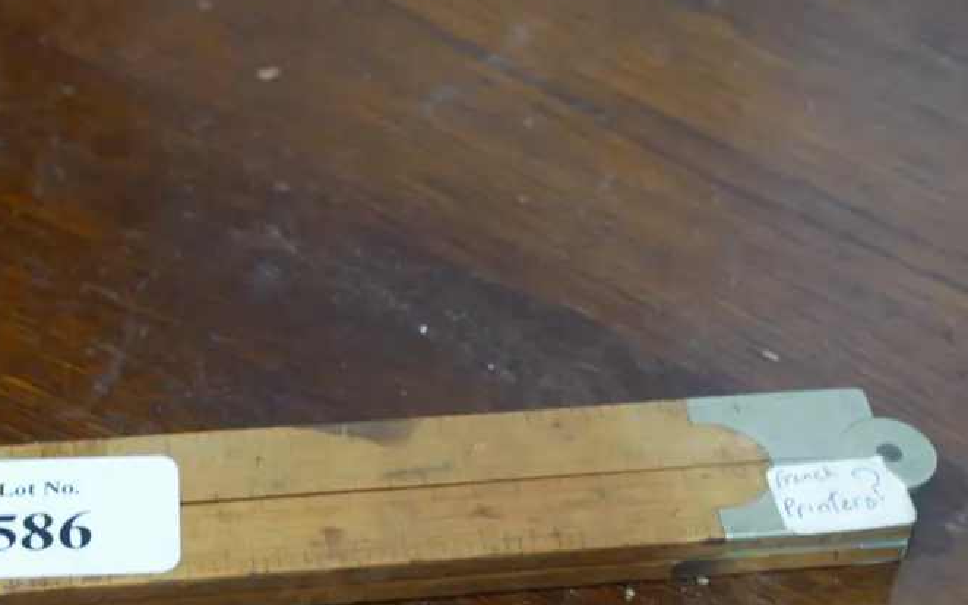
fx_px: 2164
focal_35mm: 82
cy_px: 539
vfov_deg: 15.7
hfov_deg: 25.2
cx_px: 383
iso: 1600
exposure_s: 1/60
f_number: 5.3
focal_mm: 25
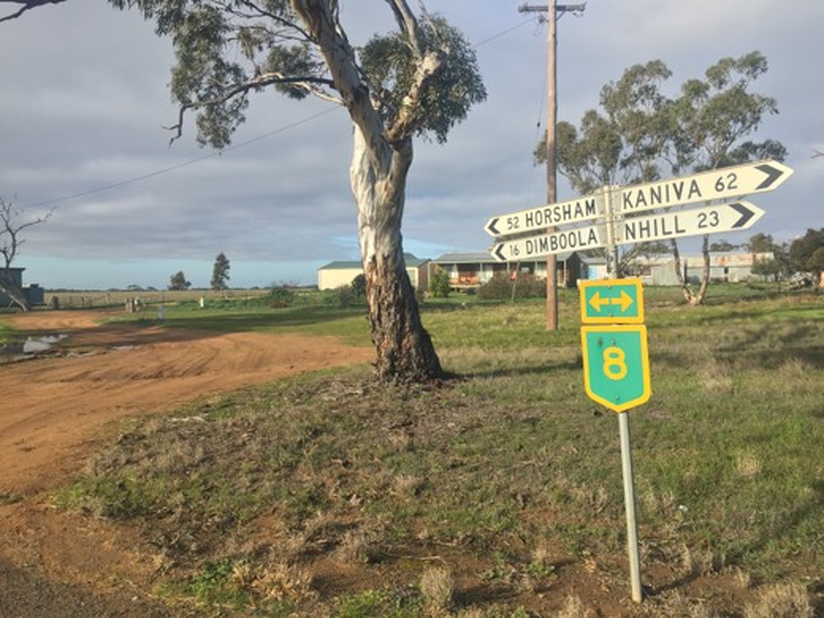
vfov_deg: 48.2
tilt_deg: -1.5
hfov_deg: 61.7
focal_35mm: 29
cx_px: 412
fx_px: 690
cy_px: 309
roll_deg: -0.1
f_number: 2.2
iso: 32
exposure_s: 1/989
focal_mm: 4.15
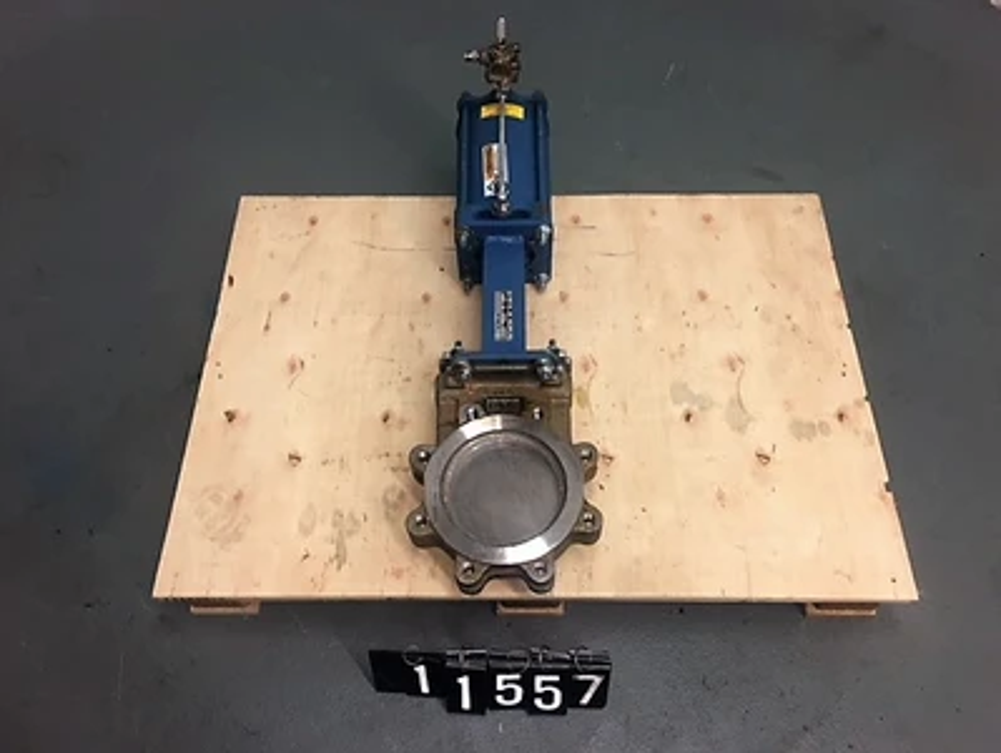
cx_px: 500
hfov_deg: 61.6
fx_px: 839
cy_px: 376
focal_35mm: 29
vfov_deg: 48.3
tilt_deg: -58.9
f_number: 2.2
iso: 64
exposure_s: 1/30
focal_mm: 4.15
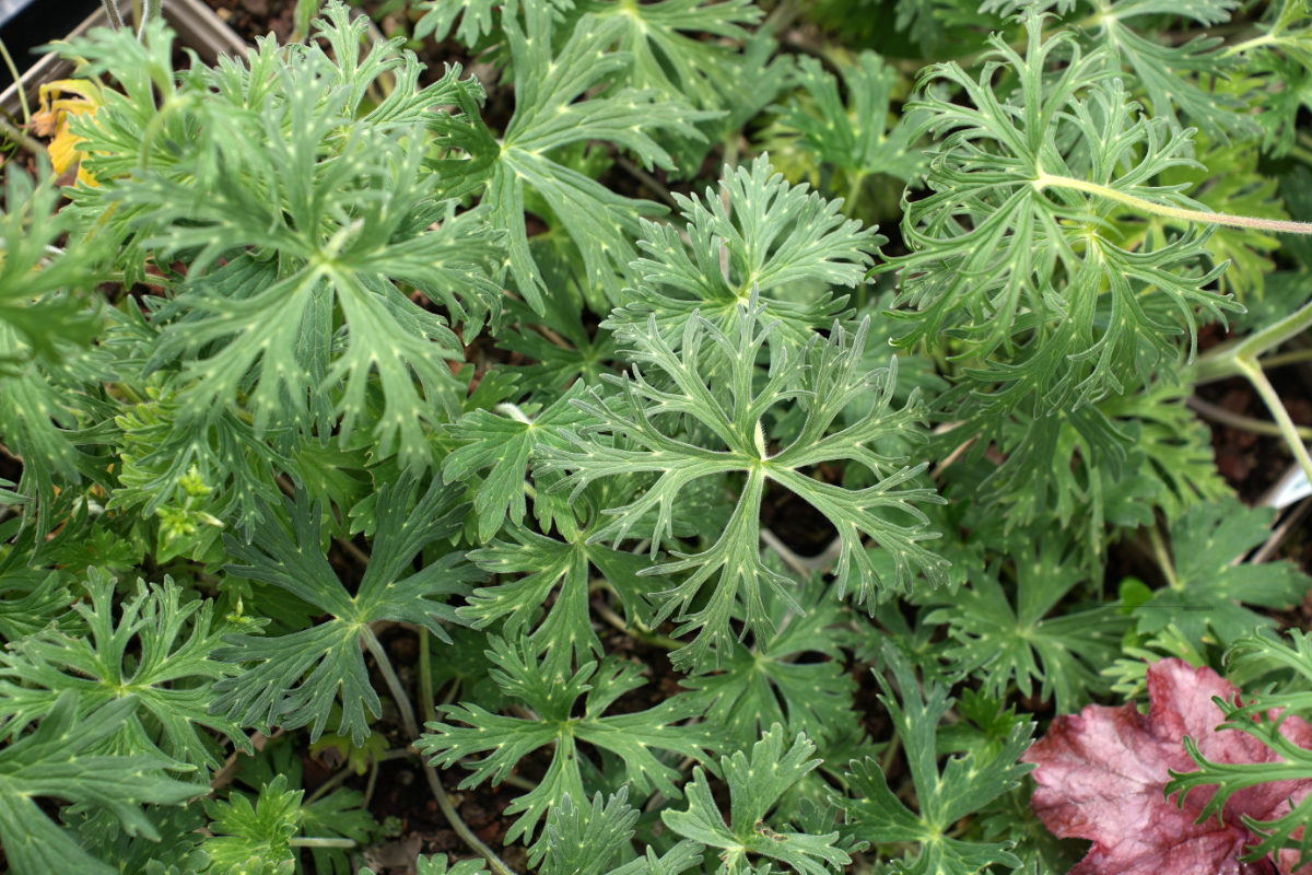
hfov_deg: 28.8
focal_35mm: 70
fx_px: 2551
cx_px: 656
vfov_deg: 19.5
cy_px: 438
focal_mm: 70
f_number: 4.5
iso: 200
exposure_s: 1/400
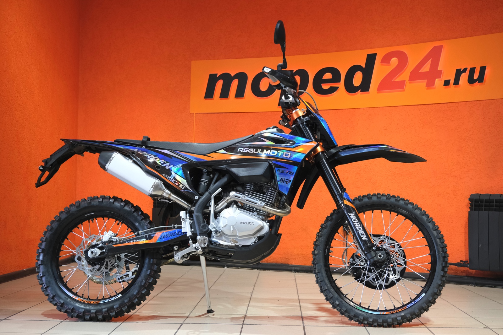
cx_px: 252
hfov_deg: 40.3
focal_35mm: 49
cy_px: 168
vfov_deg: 27.5
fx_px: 685
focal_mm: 32.5
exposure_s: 1/100
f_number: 4
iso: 1600
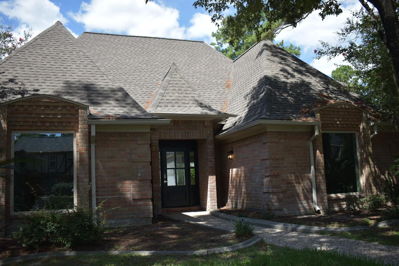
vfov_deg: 41.7
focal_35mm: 32
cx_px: 200
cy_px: 133
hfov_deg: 59.5
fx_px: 349
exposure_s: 1/500
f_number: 3.8
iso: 110
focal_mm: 21
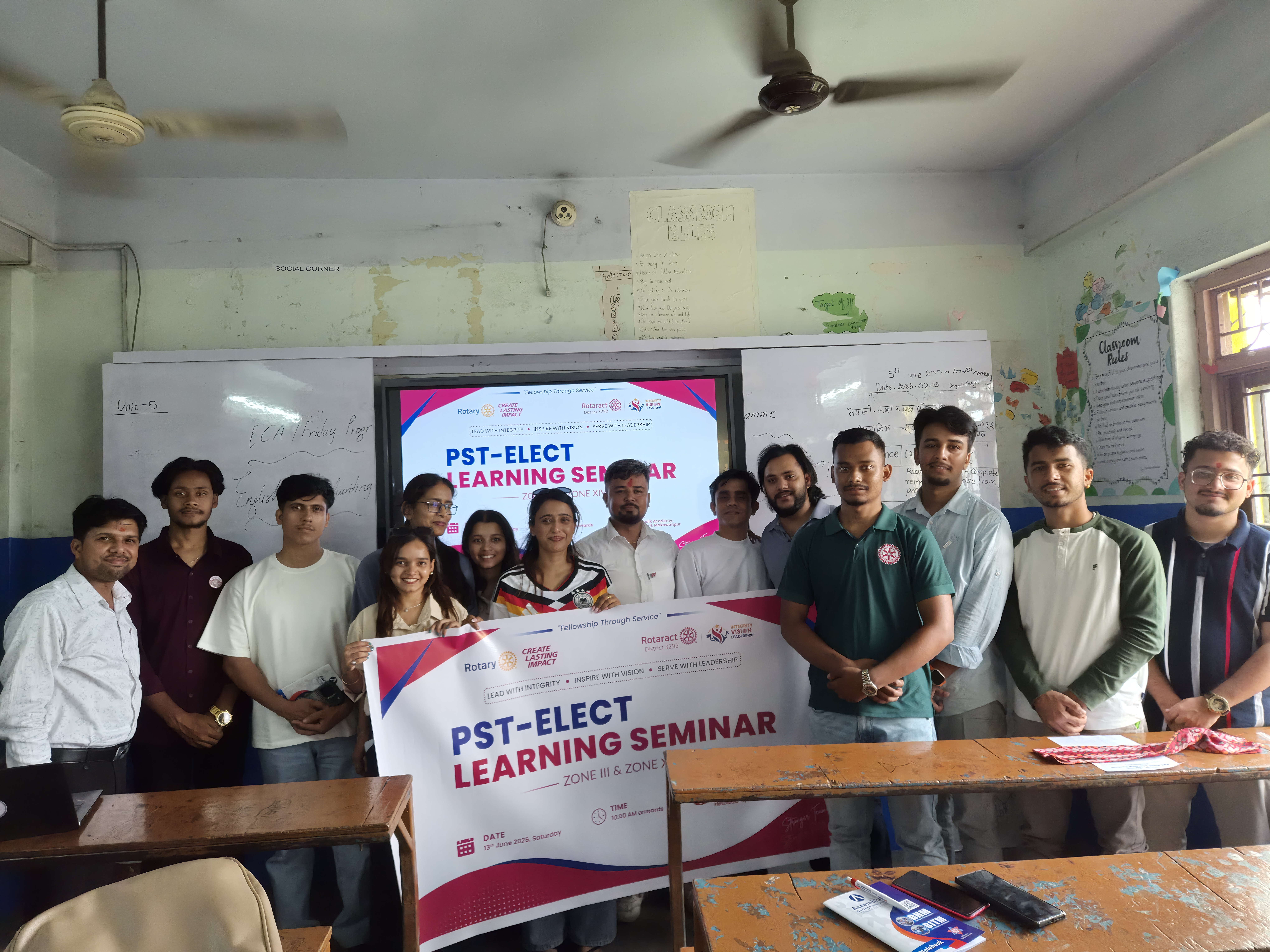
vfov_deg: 58.9
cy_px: 476
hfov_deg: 73.9
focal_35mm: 23
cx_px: 635
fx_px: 844
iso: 160
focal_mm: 5.4
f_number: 1.8
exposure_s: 1/100
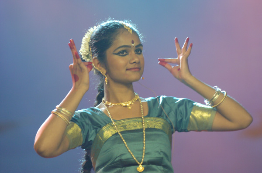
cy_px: 86
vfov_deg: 5.7
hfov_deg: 8.6
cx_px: 131
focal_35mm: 240
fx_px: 1743
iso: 800
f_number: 2.8
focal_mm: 160
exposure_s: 1/100
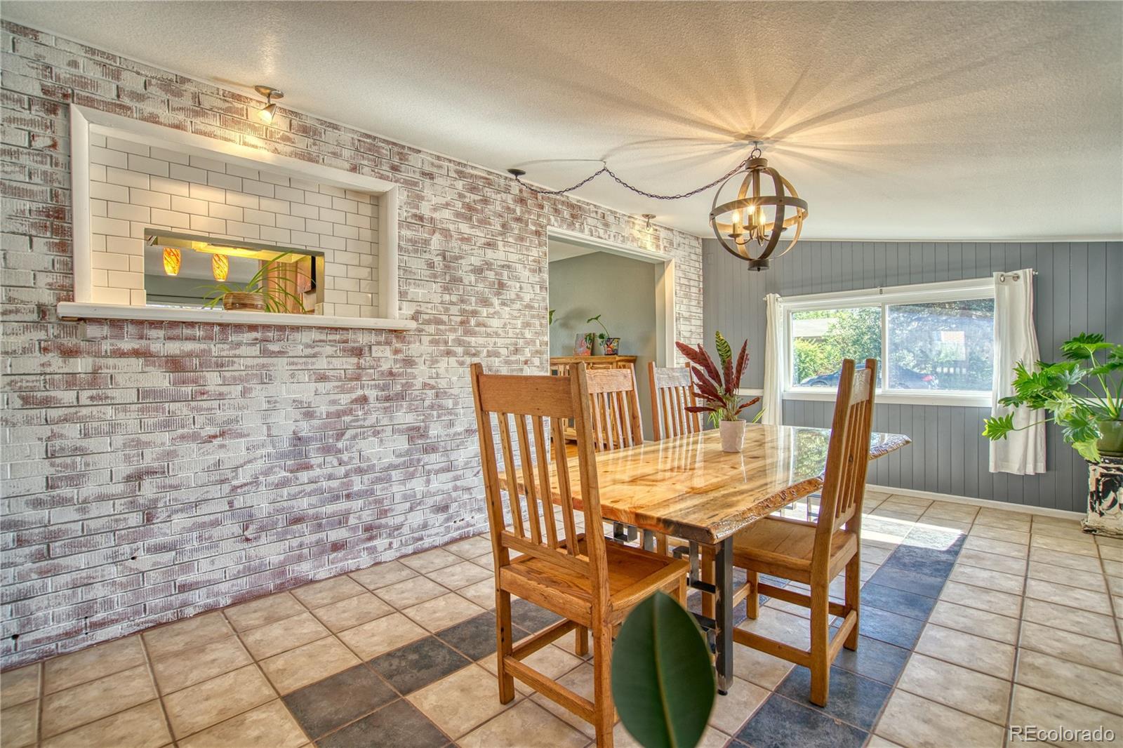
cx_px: 562
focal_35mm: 16
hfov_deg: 96.7
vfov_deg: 73.7
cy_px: 374
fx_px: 499
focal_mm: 16
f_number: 4
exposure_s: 1/100
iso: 500
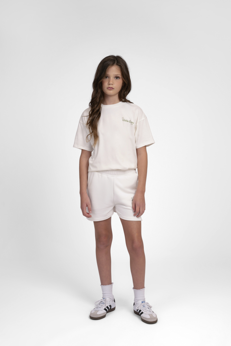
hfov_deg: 23.8
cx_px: 116
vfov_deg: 35.1
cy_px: 173
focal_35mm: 57
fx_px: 549
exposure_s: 1/160
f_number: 9
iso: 160
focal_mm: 57
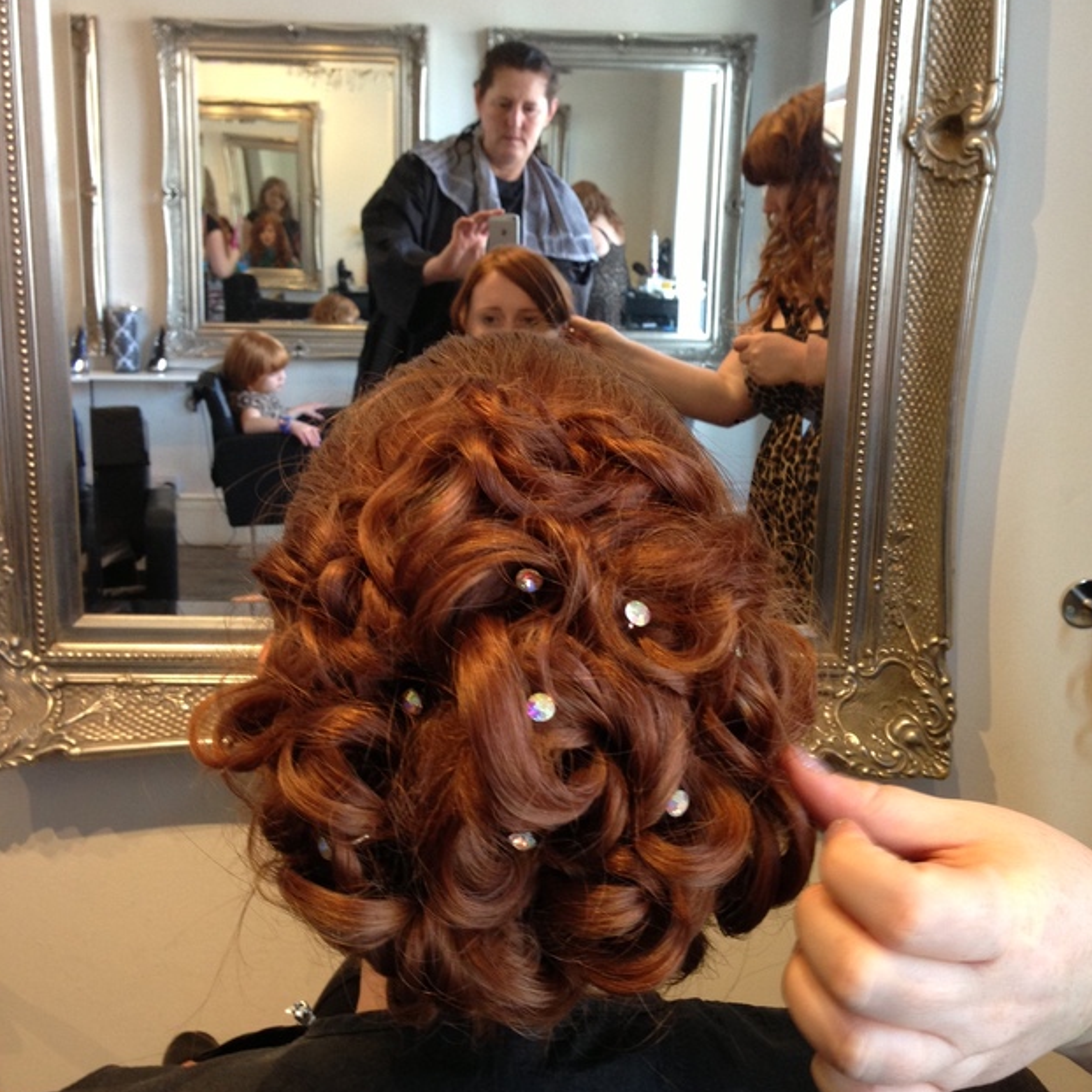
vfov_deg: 41.9
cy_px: 533
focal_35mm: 40
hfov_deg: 41.9
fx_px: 1428
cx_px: 560
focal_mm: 4.13
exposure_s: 1/20
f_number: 2.4
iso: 125
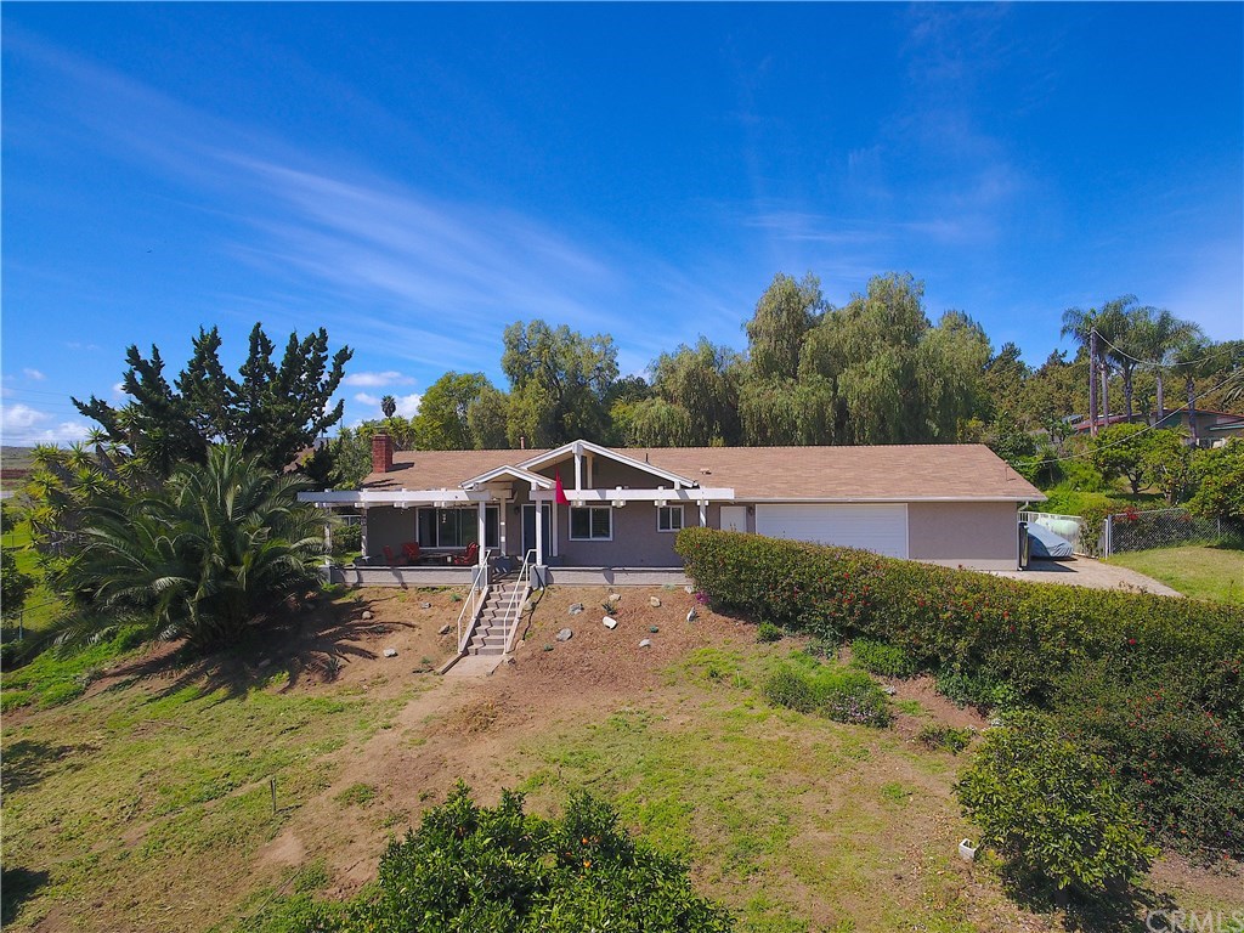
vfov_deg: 66.0
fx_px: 719
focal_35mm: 20
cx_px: 622
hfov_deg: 81.7
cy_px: 466
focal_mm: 3.61
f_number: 2.8
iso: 100
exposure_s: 1/899
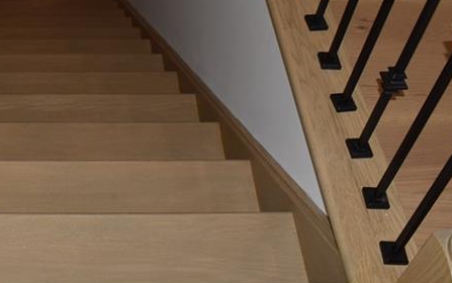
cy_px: 10
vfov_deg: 20.1
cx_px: 21
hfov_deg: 30.6
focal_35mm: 63
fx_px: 777
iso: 200
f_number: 7.1
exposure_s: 1/60
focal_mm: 18
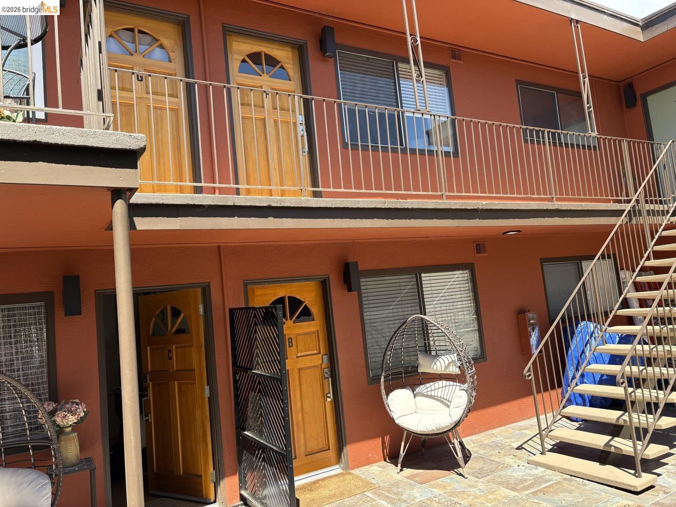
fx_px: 508
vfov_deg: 53.1
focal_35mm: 26
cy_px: 254
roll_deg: +6.1
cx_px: 338
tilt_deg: +6.5
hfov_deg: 67.3
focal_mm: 5.96
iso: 64
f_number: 1.6
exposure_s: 1/850
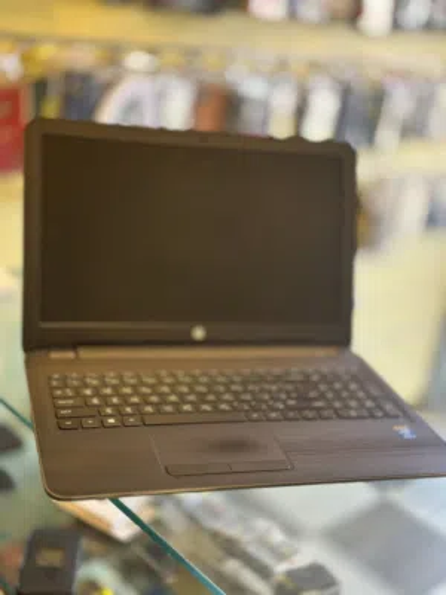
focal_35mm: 48
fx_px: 825
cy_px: 298
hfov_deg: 30.3
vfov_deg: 39.7
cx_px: 223
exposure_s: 1/107
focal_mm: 6.86
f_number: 1.78
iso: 125
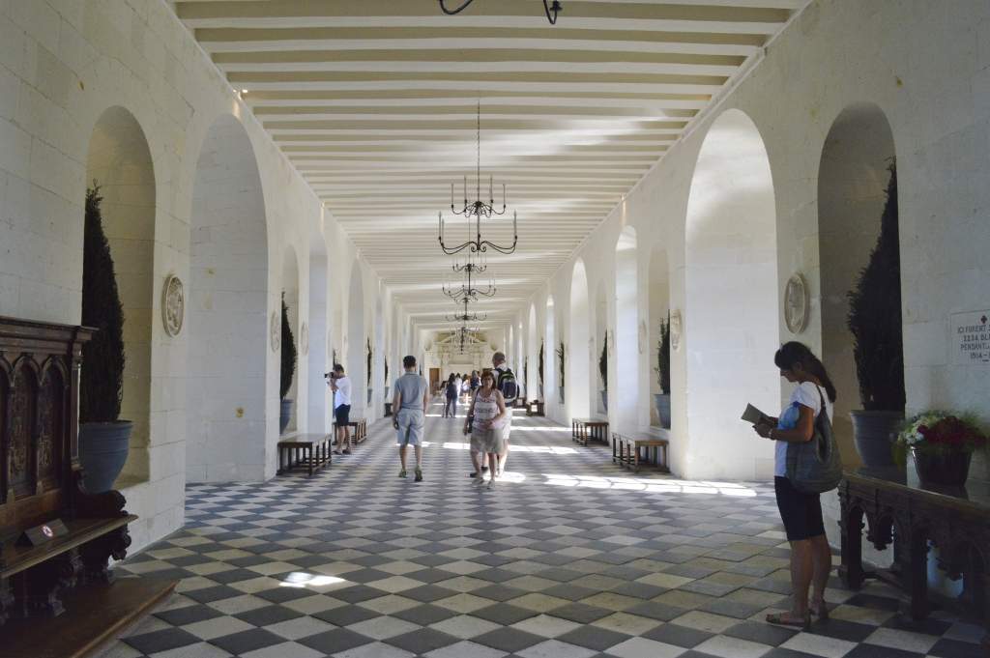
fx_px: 742
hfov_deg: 67.4
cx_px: 495
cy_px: 329
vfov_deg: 47.9
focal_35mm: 27
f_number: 13
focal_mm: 18
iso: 800
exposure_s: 1/50
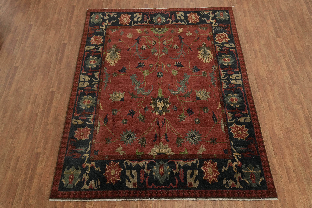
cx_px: 156
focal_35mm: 35
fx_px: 303
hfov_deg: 54.4
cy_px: 104
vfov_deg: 37.9
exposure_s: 1/125
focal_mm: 35
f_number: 3.2
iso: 2500
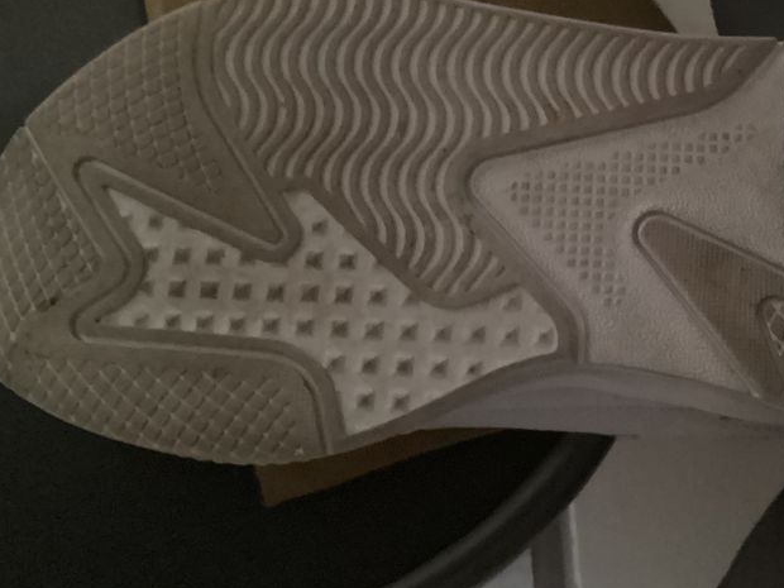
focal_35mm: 50
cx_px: 612
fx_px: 1132
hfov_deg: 37.0
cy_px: 167
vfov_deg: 28.8
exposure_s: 1/15
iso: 800
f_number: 2.4
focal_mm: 3.3
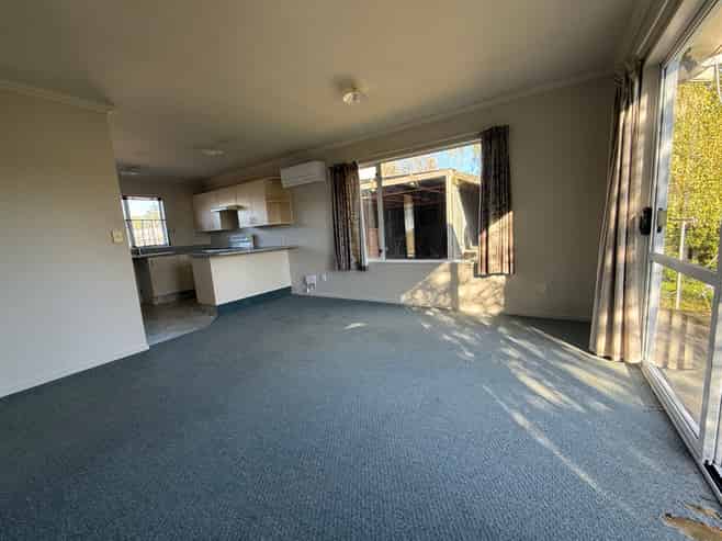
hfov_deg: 102.1
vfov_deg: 85.6
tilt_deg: -6.9
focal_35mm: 14
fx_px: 292
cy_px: 270
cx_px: 361
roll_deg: +3.9
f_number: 2.2
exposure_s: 1/99
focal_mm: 2.22
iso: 80
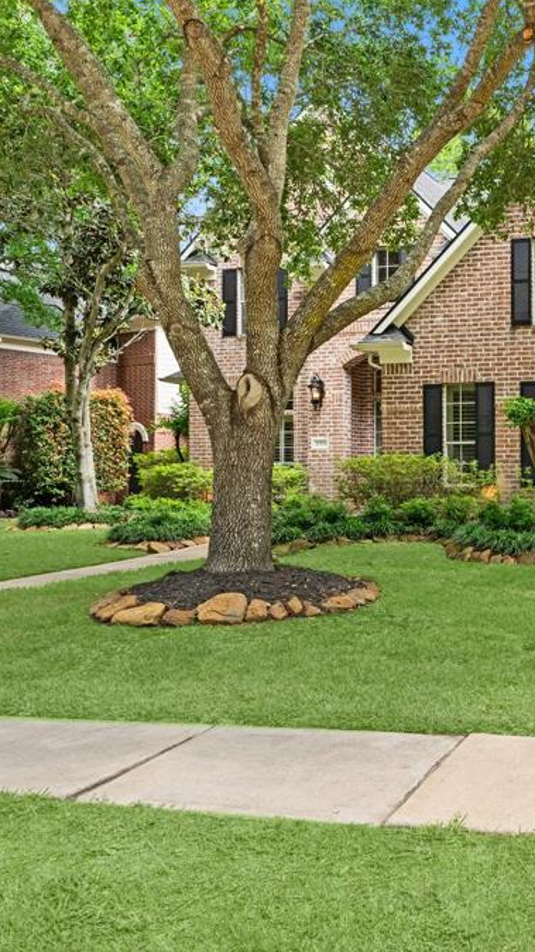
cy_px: 475
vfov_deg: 55.8
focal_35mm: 36
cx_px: 611
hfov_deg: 29.4
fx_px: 899
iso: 640
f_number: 11
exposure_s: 1/30
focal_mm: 22.4
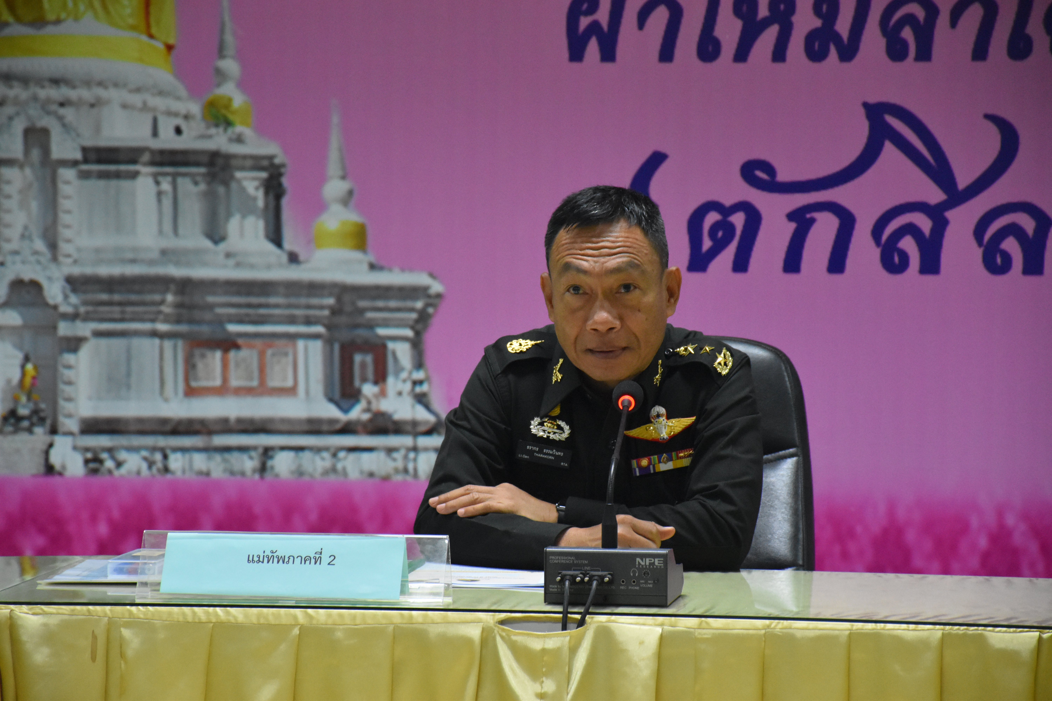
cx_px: 526
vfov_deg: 7.5
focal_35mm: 183
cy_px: 350
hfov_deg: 11.2
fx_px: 5347
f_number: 5.6
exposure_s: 1/125
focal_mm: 122
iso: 3600
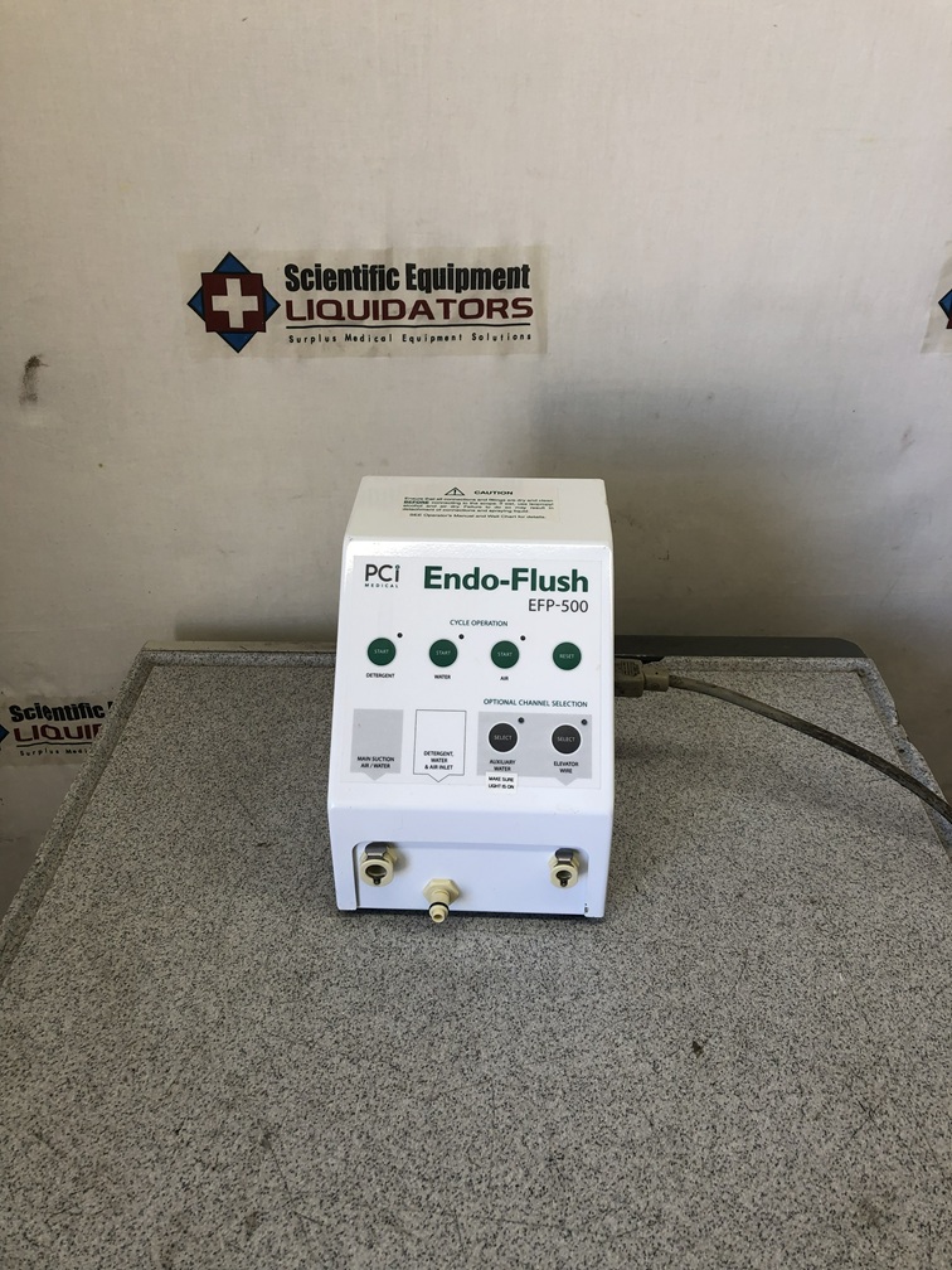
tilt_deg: -31.0
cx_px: 476
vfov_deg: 63.4
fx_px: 1027
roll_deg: +0.0
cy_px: 635
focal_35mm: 28
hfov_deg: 49.7
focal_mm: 3.99
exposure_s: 1/120
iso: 25
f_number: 1.8
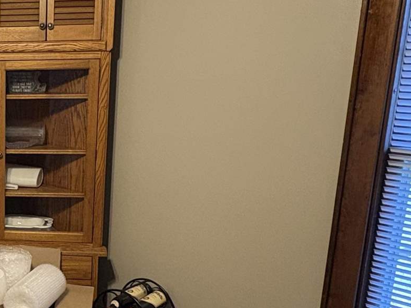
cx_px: -61
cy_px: 217
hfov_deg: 30.5
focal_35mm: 55
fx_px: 653
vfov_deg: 26.3
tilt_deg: -13.2
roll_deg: +1.3
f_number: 2.2
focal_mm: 2.22
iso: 320
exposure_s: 1/60
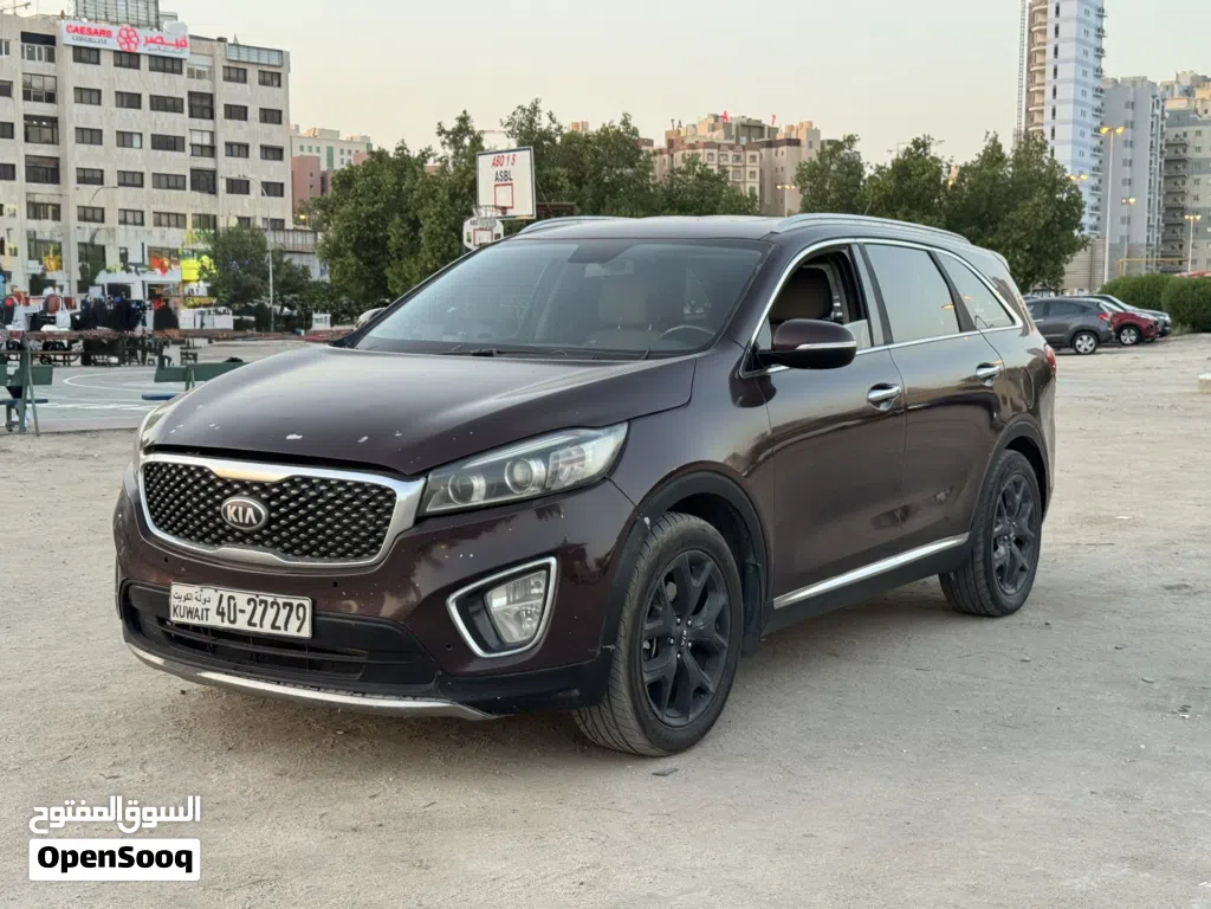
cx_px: 606
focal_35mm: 48
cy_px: 454
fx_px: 1679
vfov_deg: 30.3
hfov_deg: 39.7
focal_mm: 6.76
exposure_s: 1/121
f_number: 1.78
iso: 80
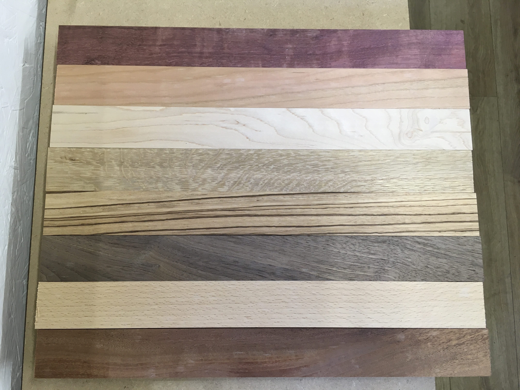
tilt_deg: -81.7
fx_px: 436
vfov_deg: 48.2
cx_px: 260
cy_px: 195
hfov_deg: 61.7
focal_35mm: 29
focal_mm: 4.15
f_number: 2.2
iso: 80
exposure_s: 1/33
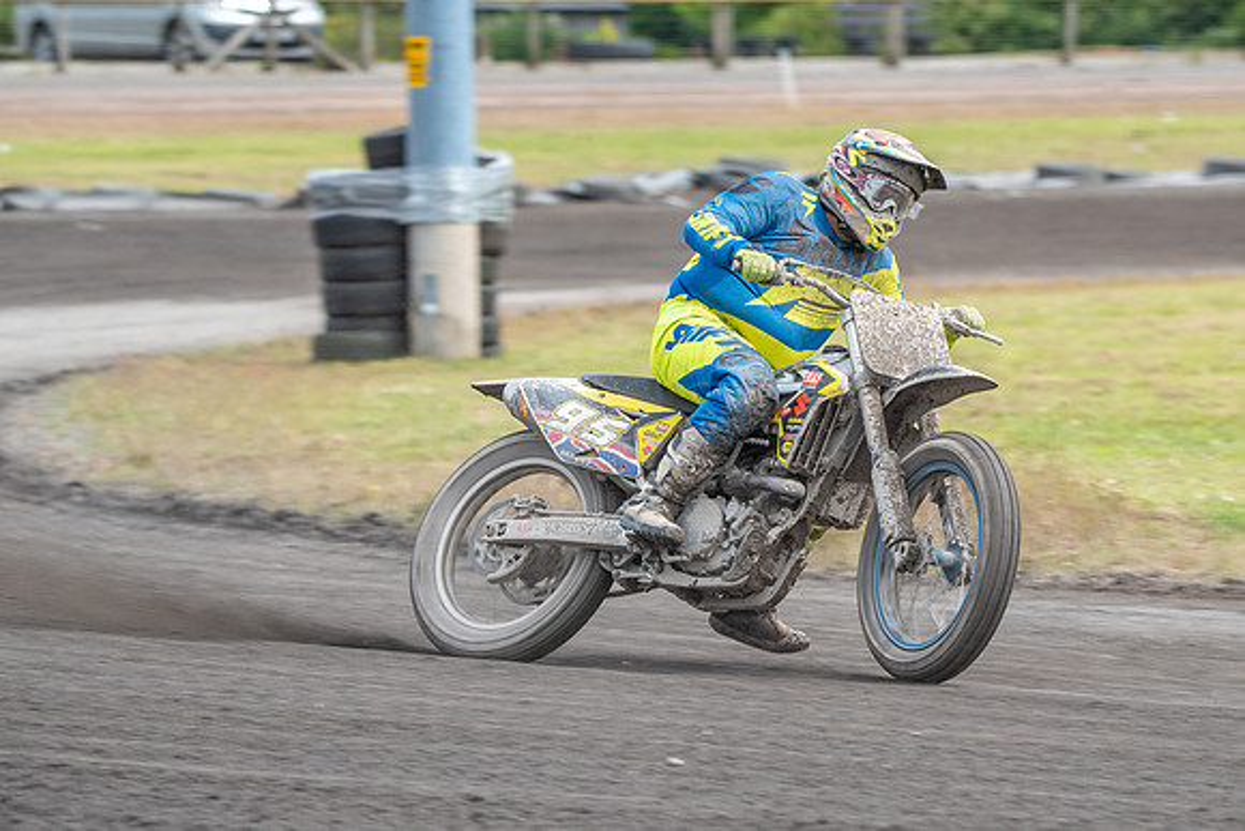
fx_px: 11904
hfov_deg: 6.0
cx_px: 817
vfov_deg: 4.0
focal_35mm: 344
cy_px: 435
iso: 200
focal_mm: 210
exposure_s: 1/400
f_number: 5.6
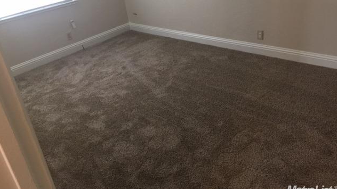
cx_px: 169
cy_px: 68
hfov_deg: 61.0
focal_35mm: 32
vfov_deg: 36.4
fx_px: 286
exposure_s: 1/15
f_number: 2.2
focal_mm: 4.15
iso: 125
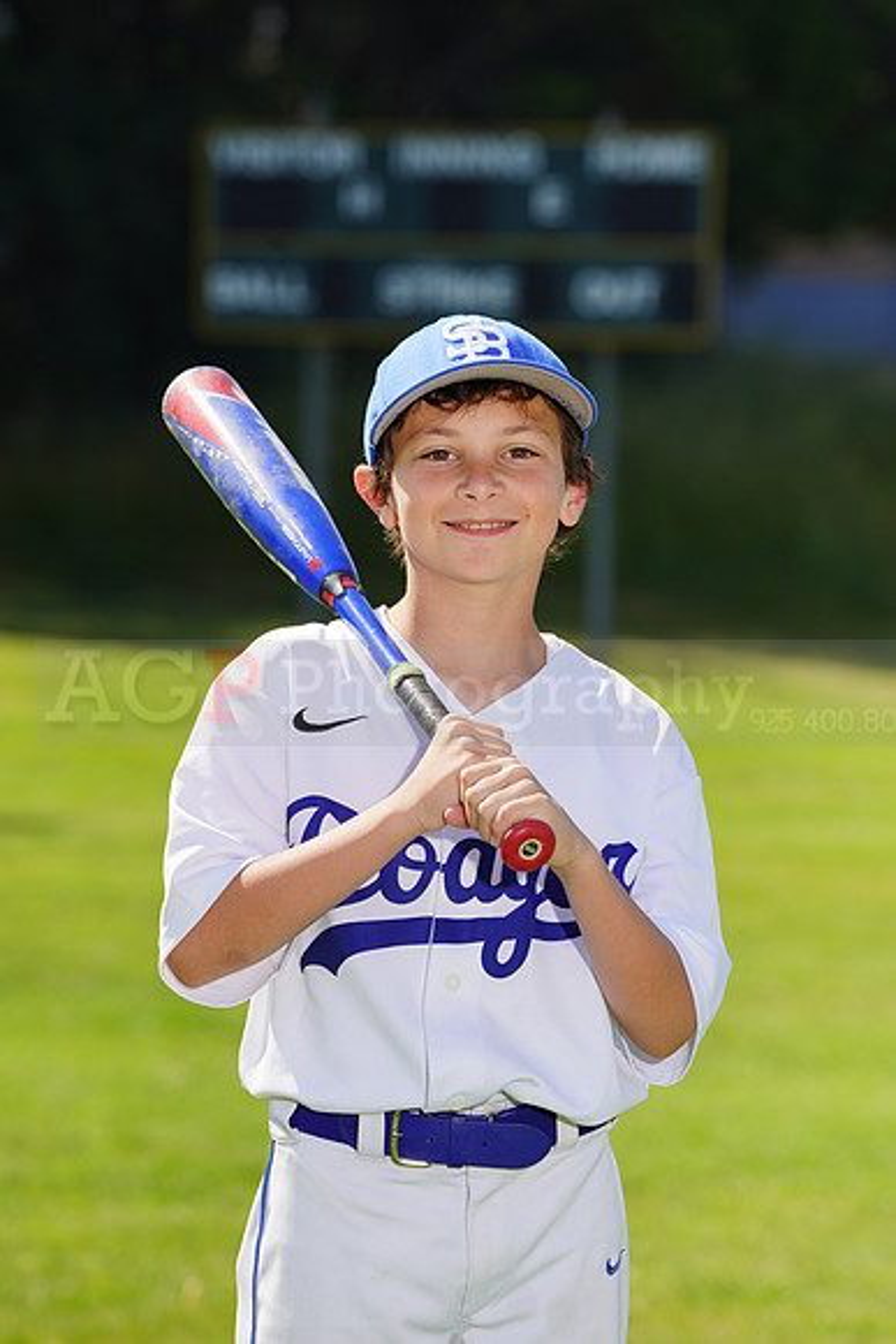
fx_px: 8245
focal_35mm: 221
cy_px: 672
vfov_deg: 9.3
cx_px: 448
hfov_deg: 6.2
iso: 100
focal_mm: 221
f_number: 8
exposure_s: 1/250
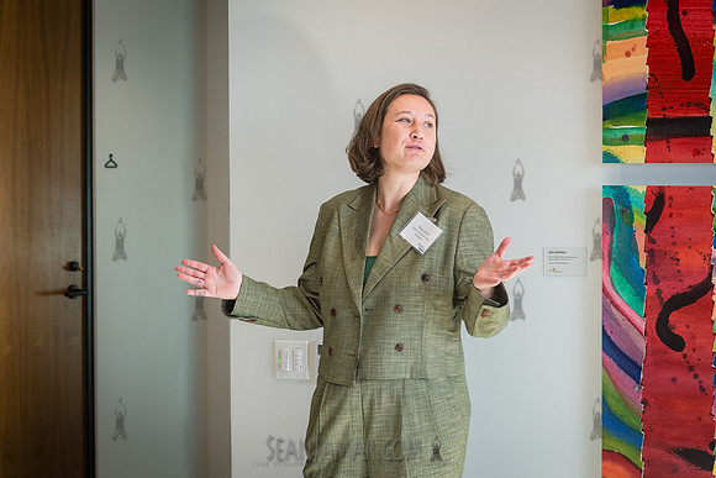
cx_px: 348
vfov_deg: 13.6
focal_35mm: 101
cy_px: 275
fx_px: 2002
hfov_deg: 20.3
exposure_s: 1/200
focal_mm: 86
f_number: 4
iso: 500
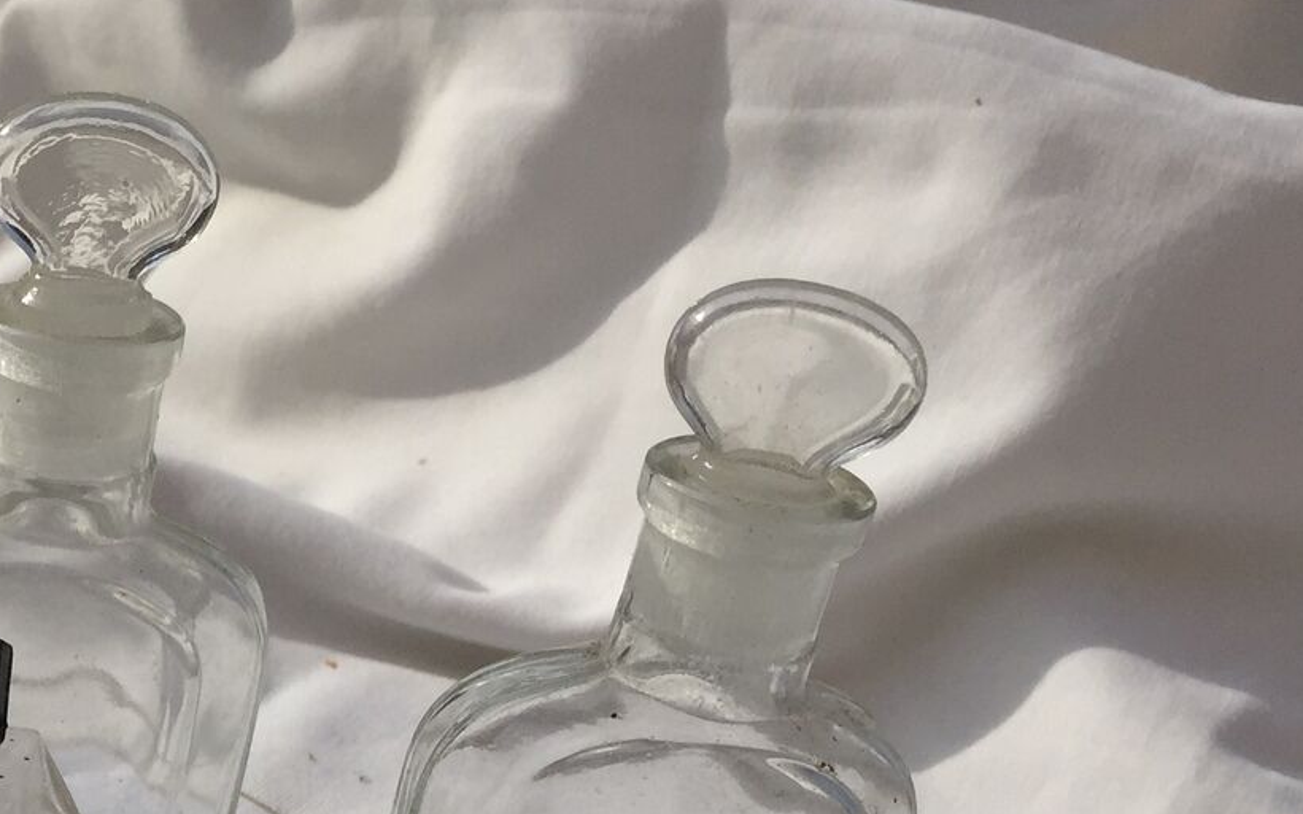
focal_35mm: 75
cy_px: 1130
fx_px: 2663
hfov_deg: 25.8
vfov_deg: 16.2
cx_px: -64
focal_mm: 4.15
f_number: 2.2
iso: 32
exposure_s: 1/3968
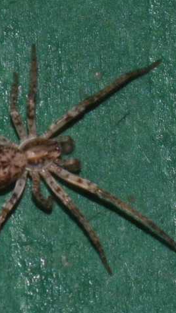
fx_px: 3694
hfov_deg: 2.7
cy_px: 167
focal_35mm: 445
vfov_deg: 4.9
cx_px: 57
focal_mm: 140
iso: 125
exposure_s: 1/60
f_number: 5.6
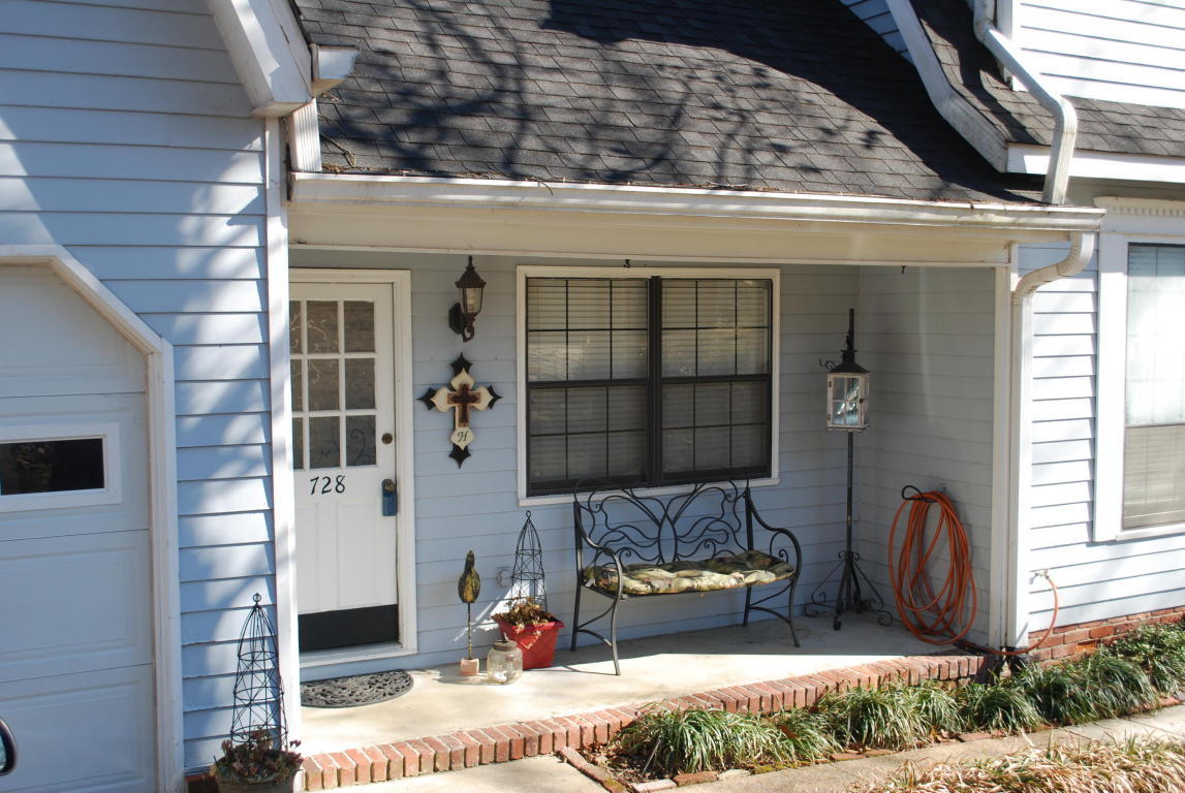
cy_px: 396
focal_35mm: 39
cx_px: 592
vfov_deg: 34.3
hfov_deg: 49.5
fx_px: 1285
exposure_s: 1/125
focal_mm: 26
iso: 100
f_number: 5.6
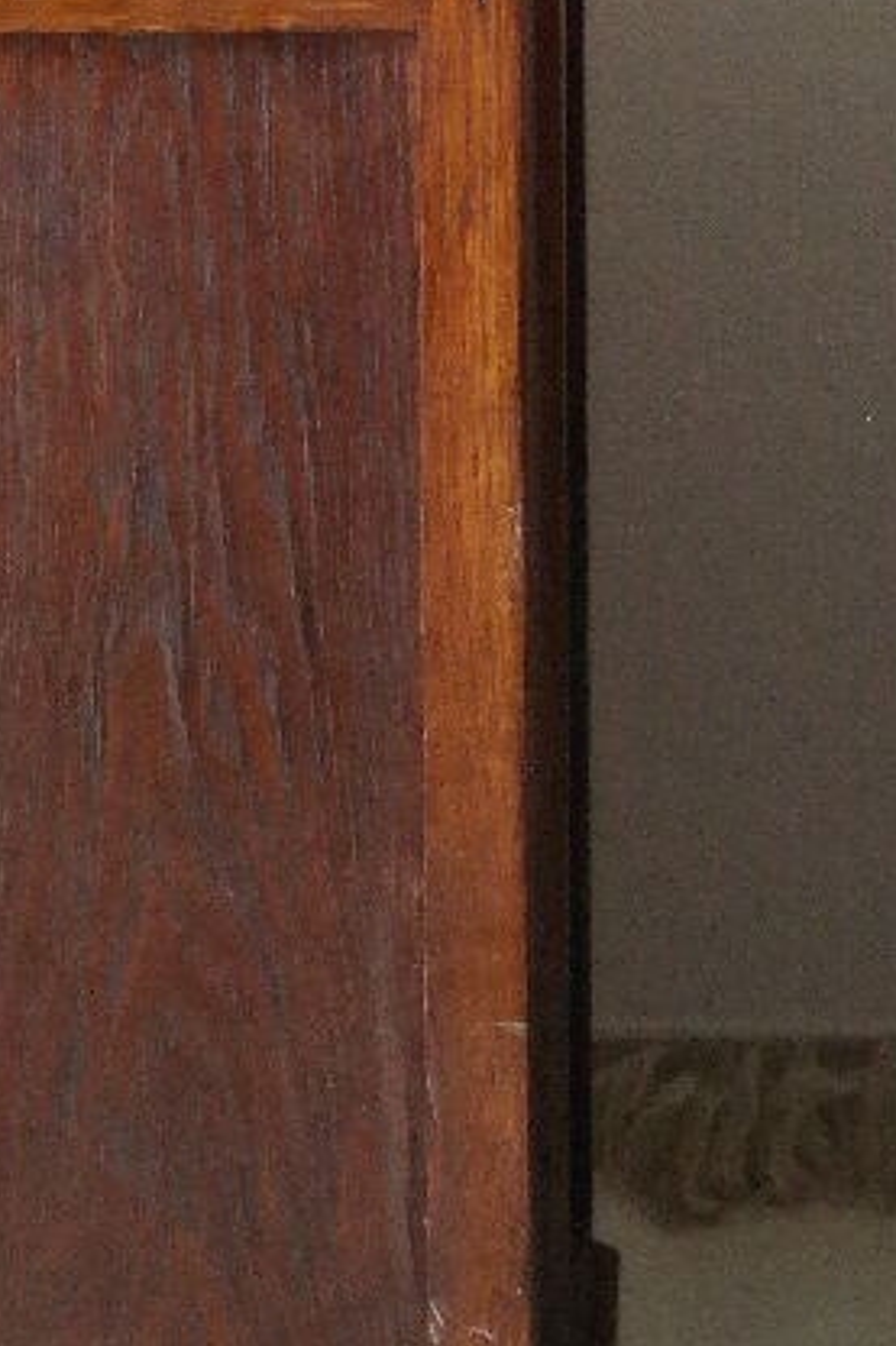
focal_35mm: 241
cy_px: -252
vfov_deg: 8.5
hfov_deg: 5.7
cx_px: 750
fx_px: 9004
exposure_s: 1/30
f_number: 5.6
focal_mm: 38
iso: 3200
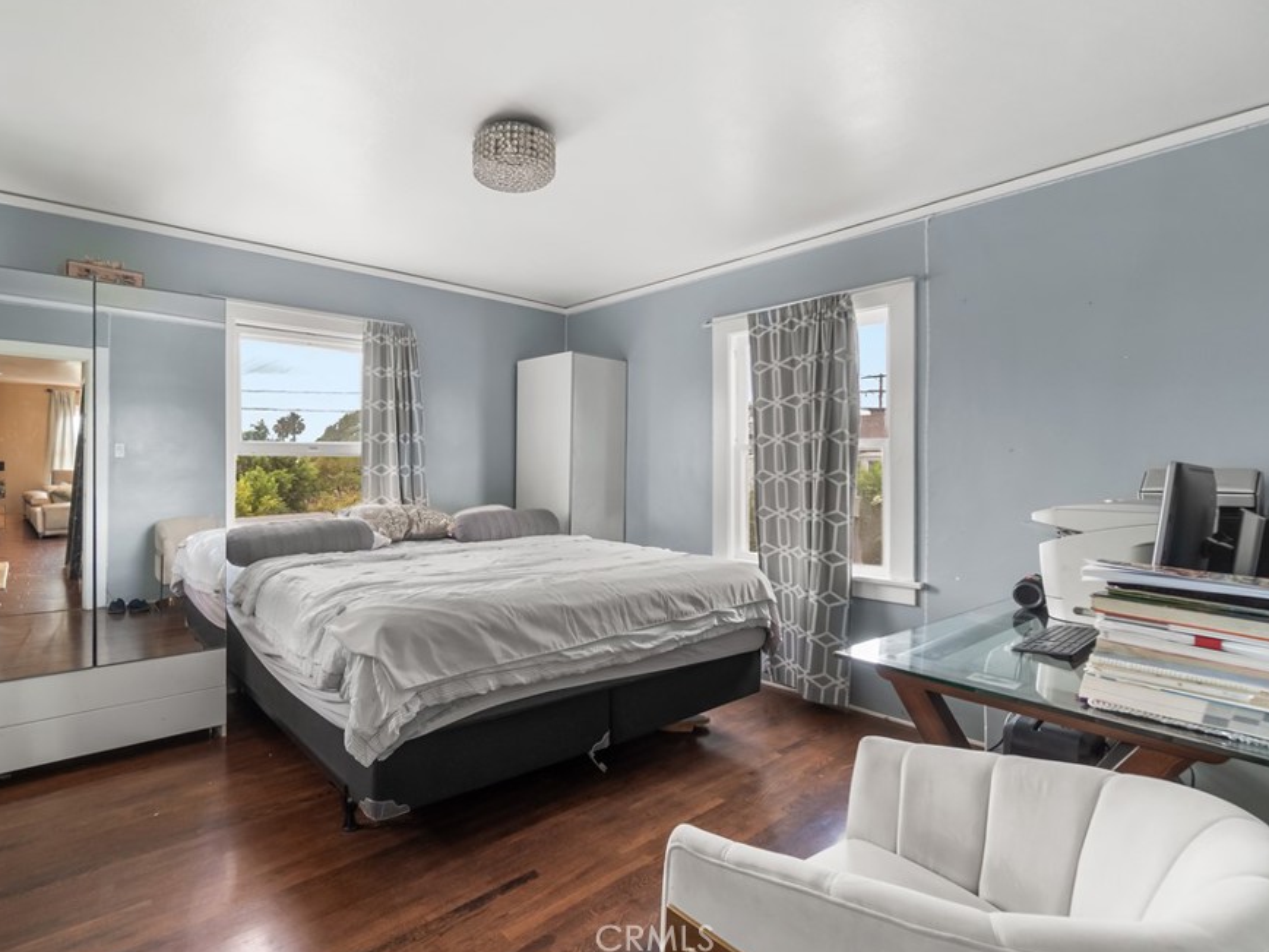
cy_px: 461
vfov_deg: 74.7
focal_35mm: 17
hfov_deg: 90.6
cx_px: 557
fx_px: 623
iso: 320
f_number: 6.3
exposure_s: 1/6
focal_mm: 10
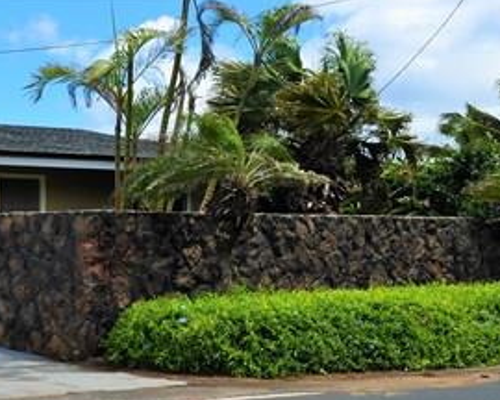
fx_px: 1154
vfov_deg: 19.7
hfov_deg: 22.8
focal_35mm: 78
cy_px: 190
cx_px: -72
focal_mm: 22
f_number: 10
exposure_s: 1/400
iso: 200
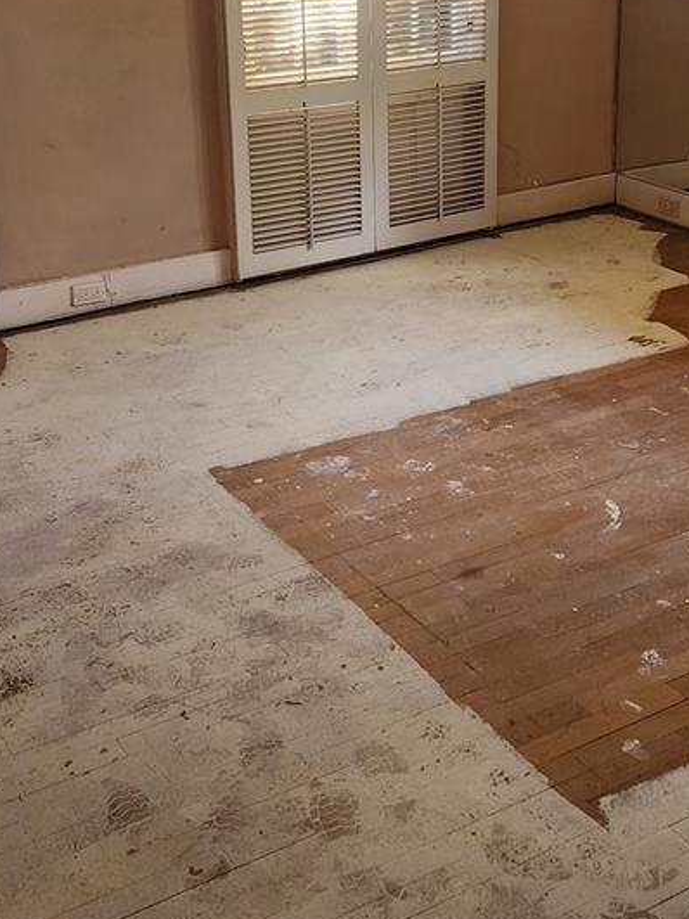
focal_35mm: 52
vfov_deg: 35.6
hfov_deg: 28.0
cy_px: 183
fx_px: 1381
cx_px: 353
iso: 320
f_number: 1.8
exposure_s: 1/120
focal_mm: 6.4
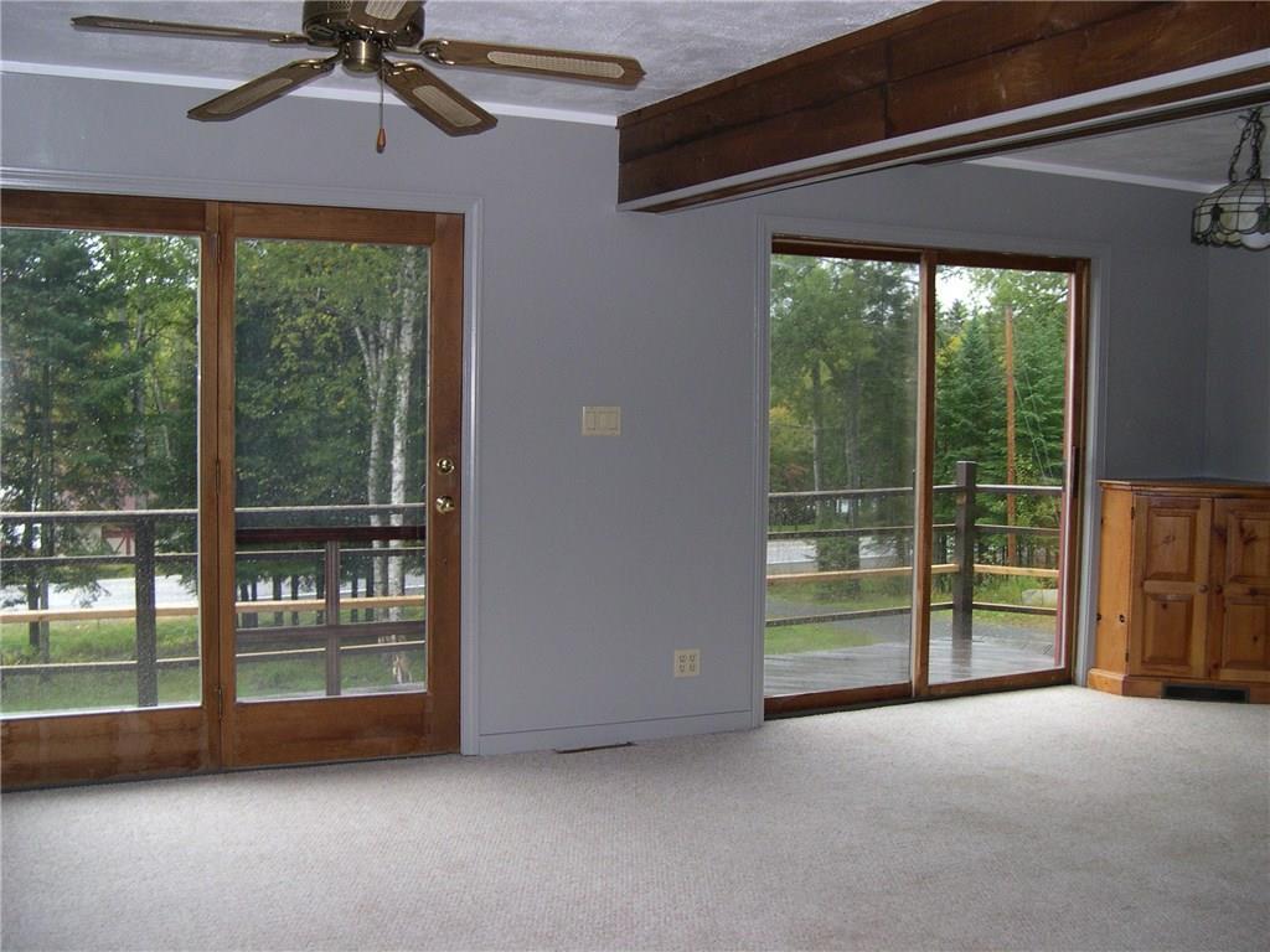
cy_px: 476
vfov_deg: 37.7
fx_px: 1394
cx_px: 635
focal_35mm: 38
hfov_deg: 49.0
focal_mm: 8
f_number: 2.8
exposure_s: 1/60
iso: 226
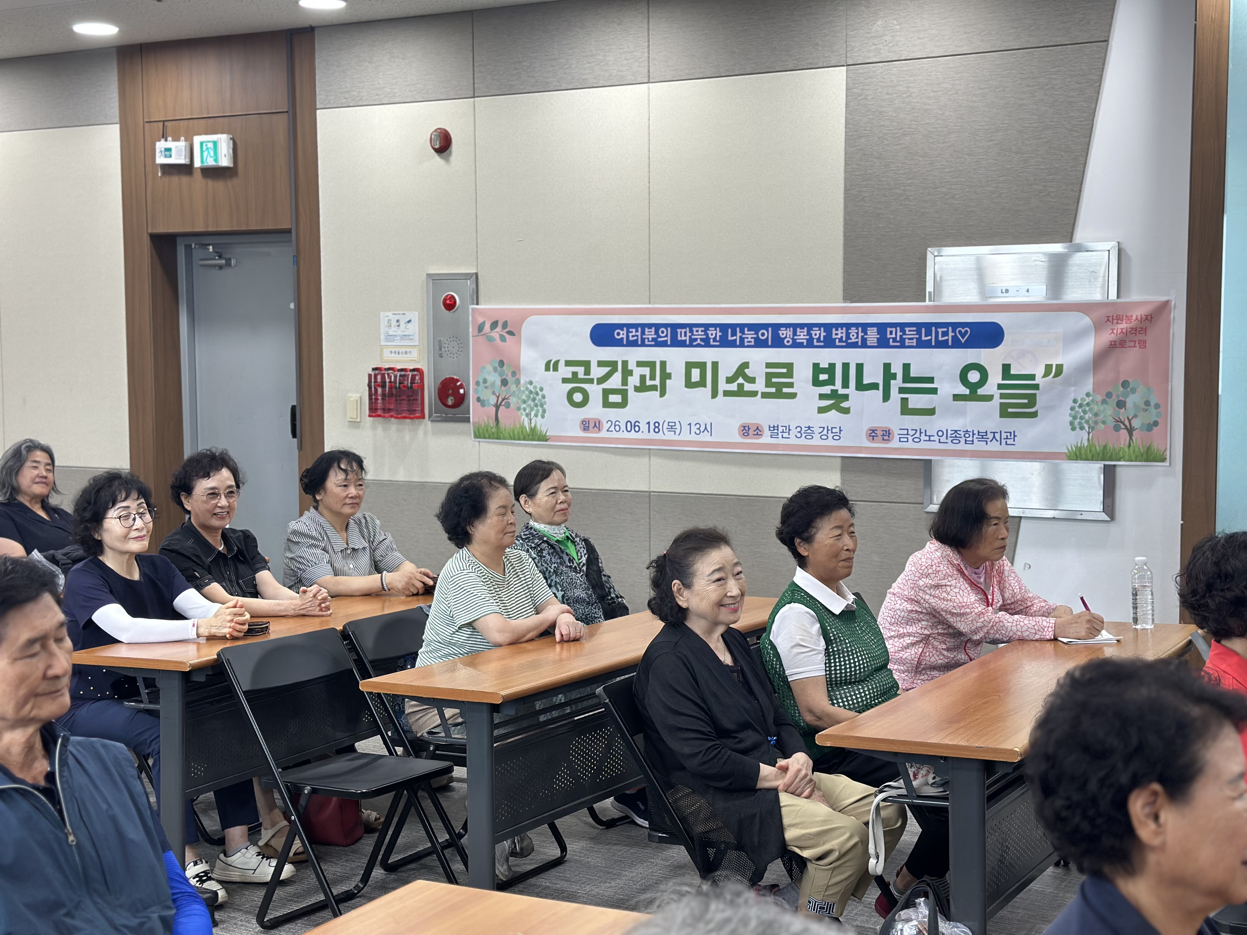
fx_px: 1729
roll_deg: +0.2
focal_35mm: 48
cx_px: 624
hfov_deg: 39.7
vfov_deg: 30.3
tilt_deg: -3.9
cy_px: 468
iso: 80
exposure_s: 1/120
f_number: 1.78
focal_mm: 6.86
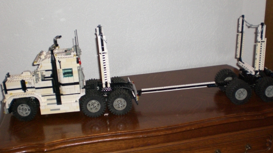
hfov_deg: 43.7
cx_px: 147
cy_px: 87
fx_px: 340
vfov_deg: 25.4
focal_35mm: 47
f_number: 3.1
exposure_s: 1/60
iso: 200
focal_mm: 6.3
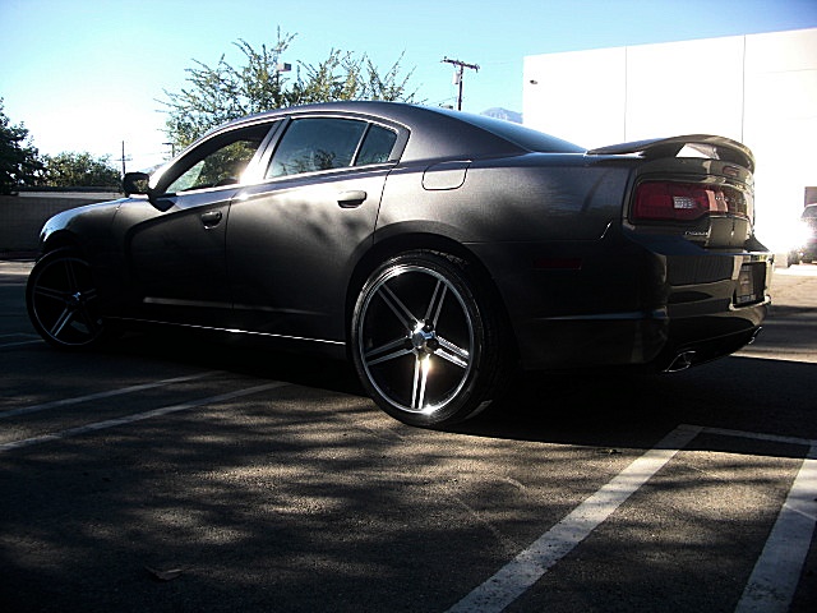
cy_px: 306
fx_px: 850
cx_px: 408
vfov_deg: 39.7
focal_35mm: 36
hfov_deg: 51.4
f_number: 2.8
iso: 50
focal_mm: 6.3
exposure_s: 1/320
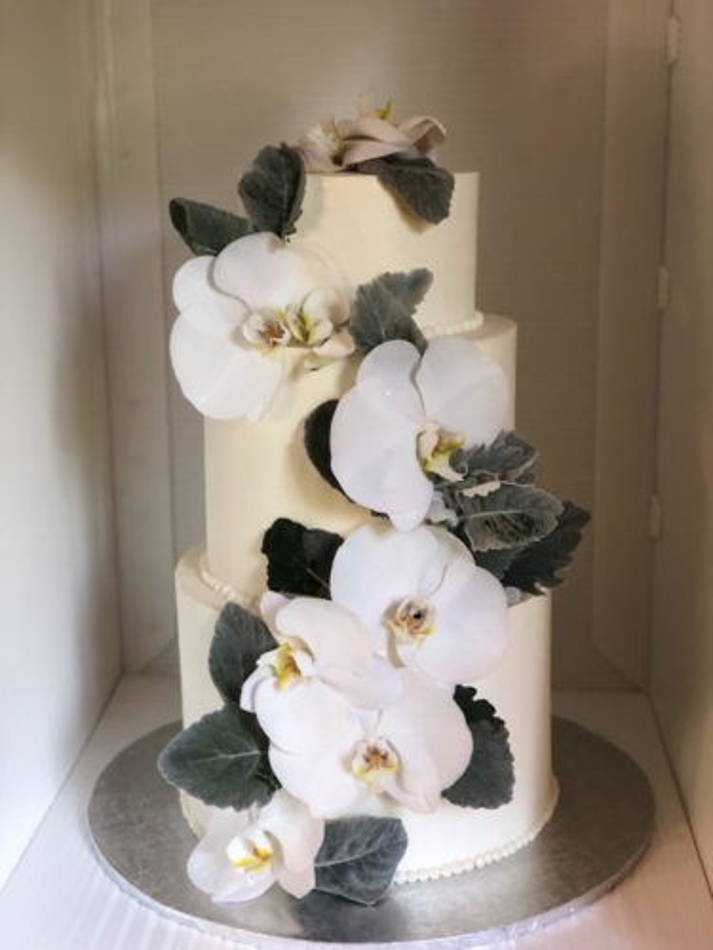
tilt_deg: -13.5
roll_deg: +0.0
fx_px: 1565
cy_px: 475
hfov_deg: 25.7
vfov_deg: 33.8
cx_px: 356
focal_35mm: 57
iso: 125
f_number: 2.8
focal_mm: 6.6
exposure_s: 1/30
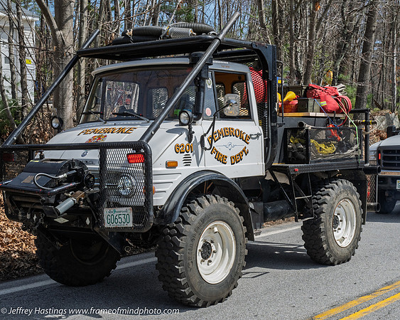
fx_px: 689
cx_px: 234
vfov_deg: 26.1
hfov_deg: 32.3
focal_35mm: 58
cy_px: 171
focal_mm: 48
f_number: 14
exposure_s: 1/640
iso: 1000
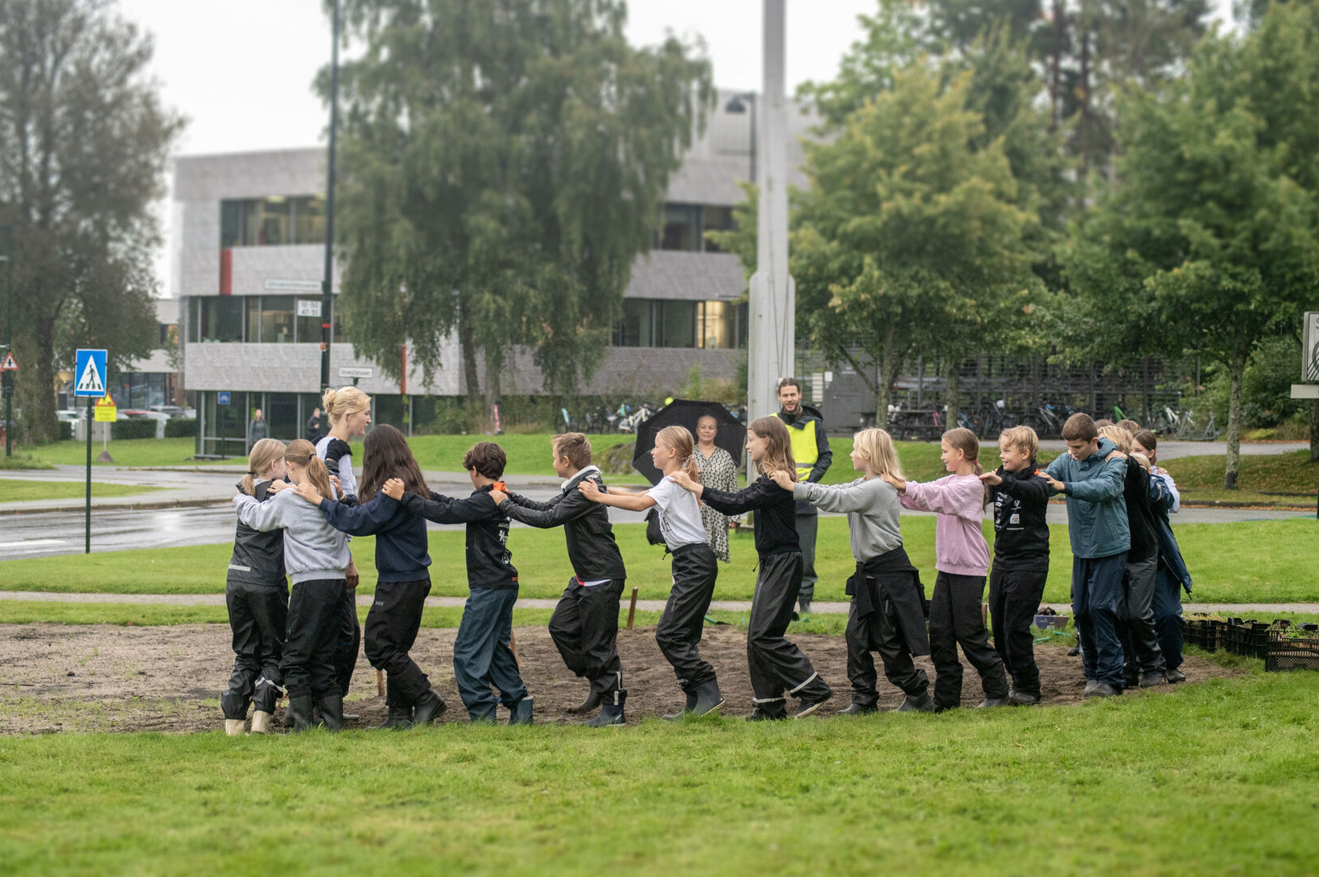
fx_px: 3002
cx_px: 659
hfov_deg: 24.8
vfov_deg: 16.6
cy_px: 465
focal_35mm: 82
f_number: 5
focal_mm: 70
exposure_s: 1/400
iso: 2500
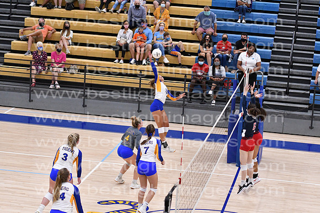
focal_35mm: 105
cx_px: 160
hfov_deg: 19.5
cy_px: 106
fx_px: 934
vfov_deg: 13.0
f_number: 3.2
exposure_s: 1/1000
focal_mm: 70
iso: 6400
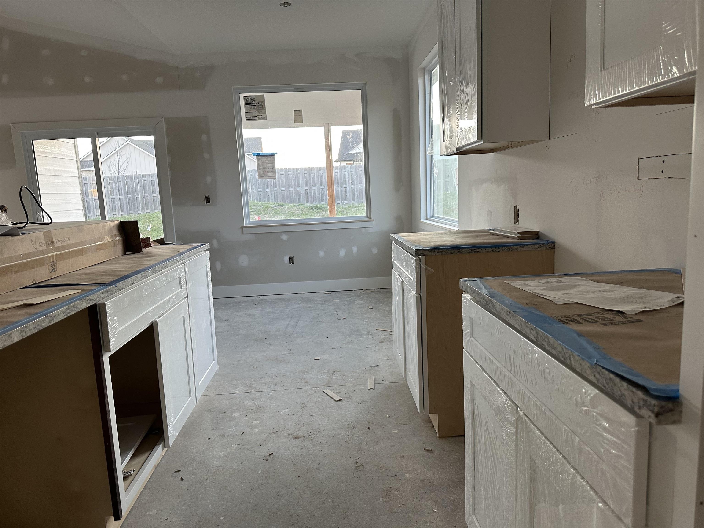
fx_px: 488
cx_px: 352
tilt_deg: -8.5
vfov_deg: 56.8
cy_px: 264
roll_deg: +2.4
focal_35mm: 24
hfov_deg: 71.6
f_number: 1.78
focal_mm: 6.86
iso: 200
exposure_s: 1/121
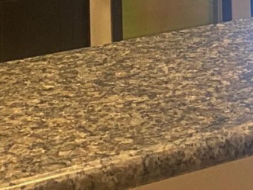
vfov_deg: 10.9
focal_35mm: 123
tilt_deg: -0.9
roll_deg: +1.0
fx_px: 899
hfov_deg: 15.7
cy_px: -199
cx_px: 258
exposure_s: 1/60
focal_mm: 4.25
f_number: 1.8
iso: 500
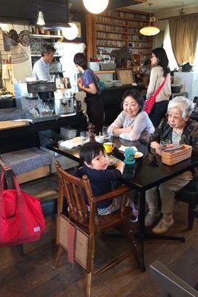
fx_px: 264
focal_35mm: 32
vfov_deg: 58.7
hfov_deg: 41.0
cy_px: 148
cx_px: 111
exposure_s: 1/30
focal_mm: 4.12
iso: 200
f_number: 2.2
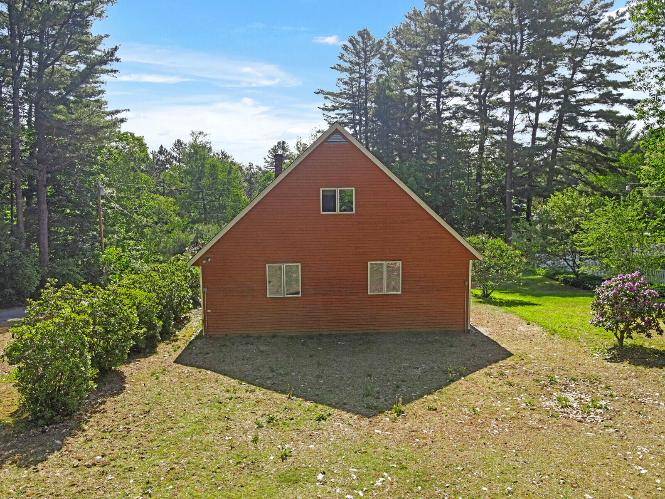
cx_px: 332
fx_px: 461
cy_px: 250
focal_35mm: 24
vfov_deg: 56.8
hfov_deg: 71.6
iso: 200
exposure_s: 1/1000
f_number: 2.8
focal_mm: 4.5
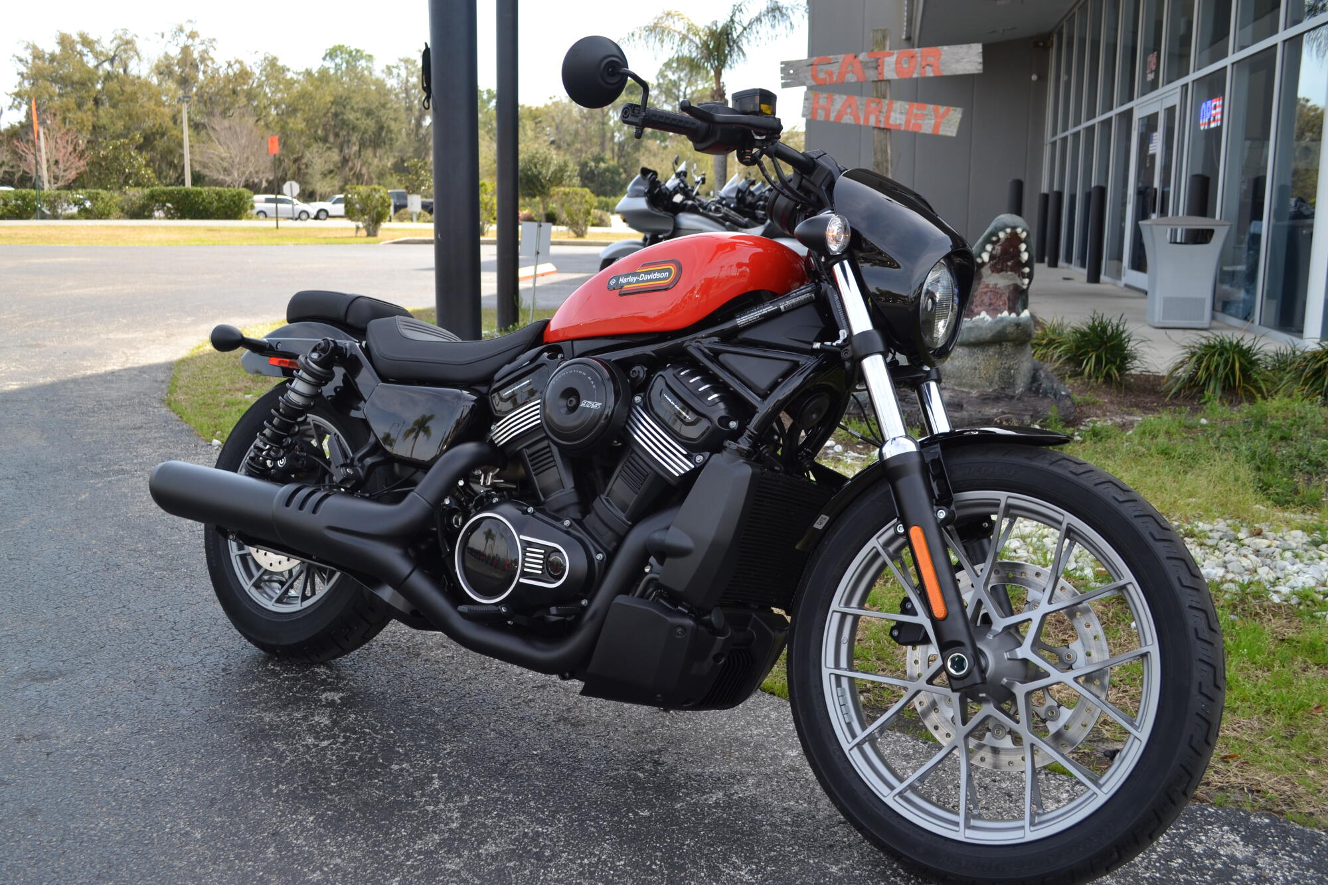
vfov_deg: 40.0
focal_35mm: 33
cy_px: 442
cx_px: 664
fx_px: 1217
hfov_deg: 57.2
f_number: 5.6
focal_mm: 22
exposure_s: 1/125
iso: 100
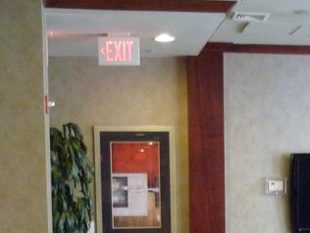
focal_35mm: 107
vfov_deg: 13.3
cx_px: 298
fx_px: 958
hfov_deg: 18.0
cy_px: 320
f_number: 2.8
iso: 400
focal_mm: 5.5
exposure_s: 1/20
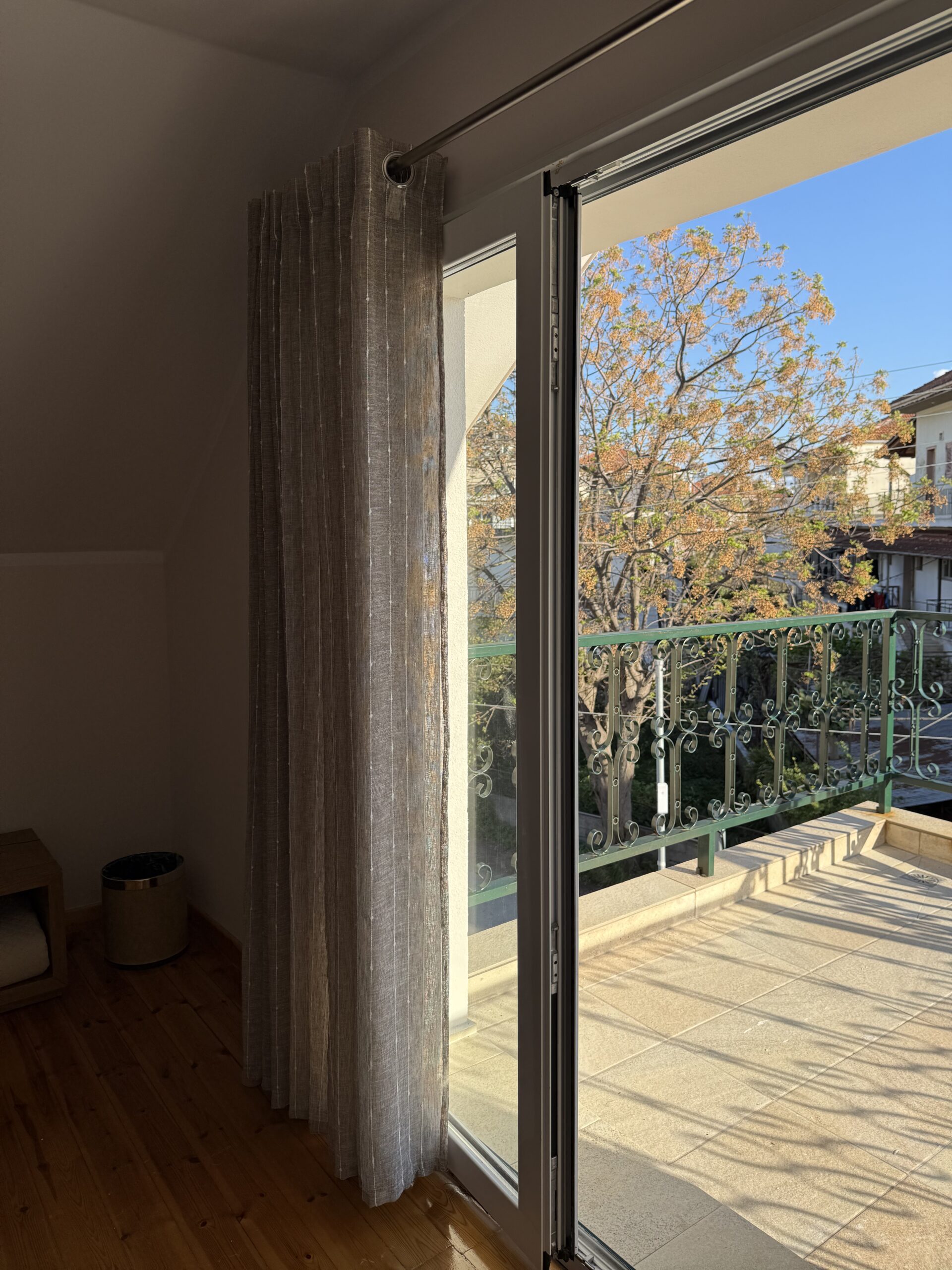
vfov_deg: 71.6
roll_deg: +0.2
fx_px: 880
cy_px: 635
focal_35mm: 24
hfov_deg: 56.8
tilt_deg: -3.6
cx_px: 476
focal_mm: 6.76
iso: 80
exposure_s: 1/1653
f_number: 1.78
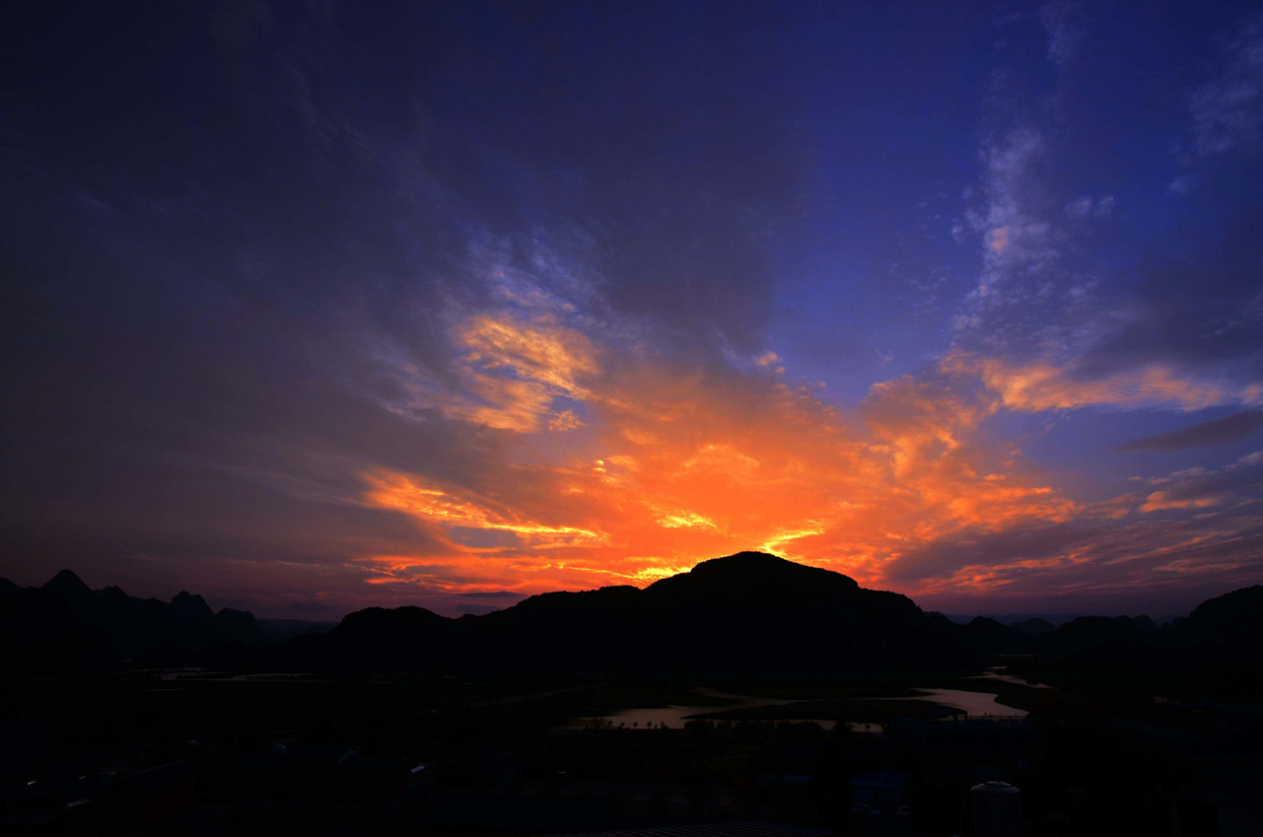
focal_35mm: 24
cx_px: 632
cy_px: 418
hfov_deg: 73.8
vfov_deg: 52.9
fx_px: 840
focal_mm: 16
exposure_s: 1/60
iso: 250
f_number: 10
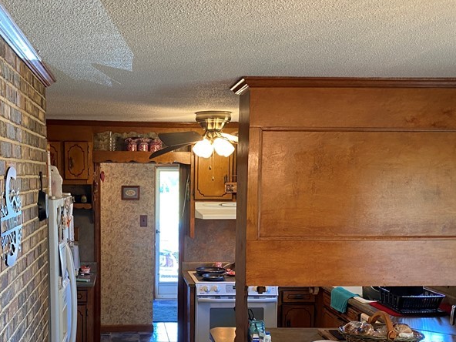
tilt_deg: -5.6
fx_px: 593
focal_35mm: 45
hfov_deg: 41.5
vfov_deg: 31.9
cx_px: 149
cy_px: 231
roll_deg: -0.6
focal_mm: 4.25
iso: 200
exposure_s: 1/60
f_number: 1.8
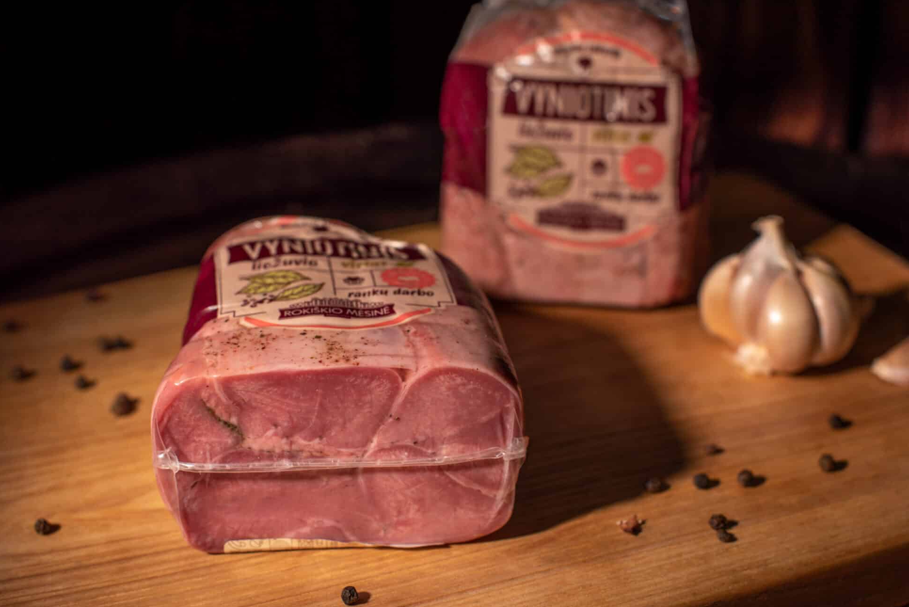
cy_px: 291
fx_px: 1339
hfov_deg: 37.5
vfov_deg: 25.5
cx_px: 443
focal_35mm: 53
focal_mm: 50
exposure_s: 1/250
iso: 100
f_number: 5.6
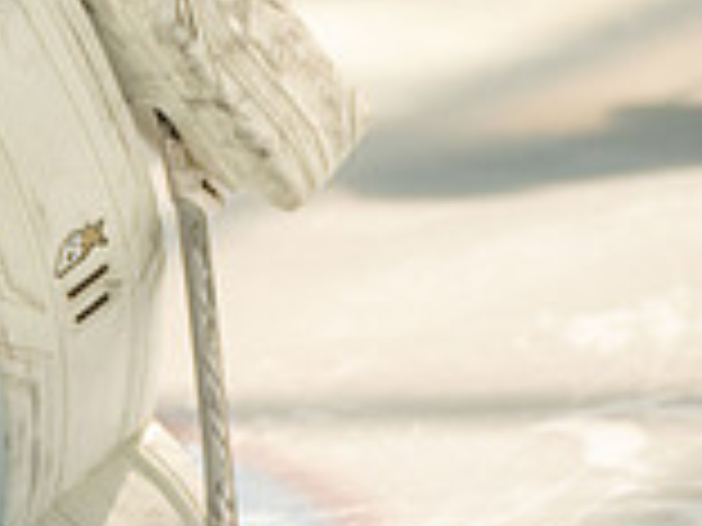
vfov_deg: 2.1
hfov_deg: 2.8
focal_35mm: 705
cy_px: -124
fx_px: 14297
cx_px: -9
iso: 1600
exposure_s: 1/6400
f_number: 2.8
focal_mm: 197
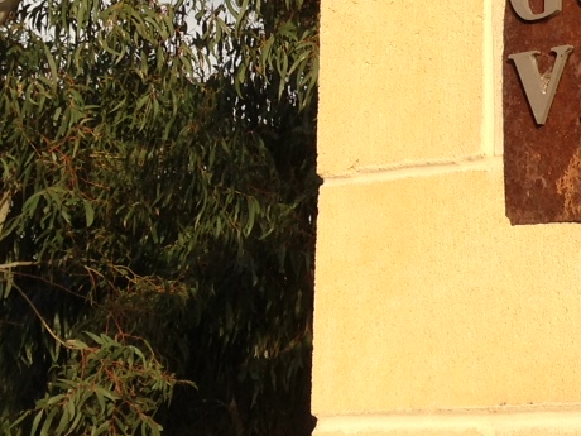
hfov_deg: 16.5
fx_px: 1964
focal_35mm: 117
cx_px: 586
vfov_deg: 12.6
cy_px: 38
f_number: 2.4
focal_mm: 4.13
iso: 50
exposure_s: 1/742
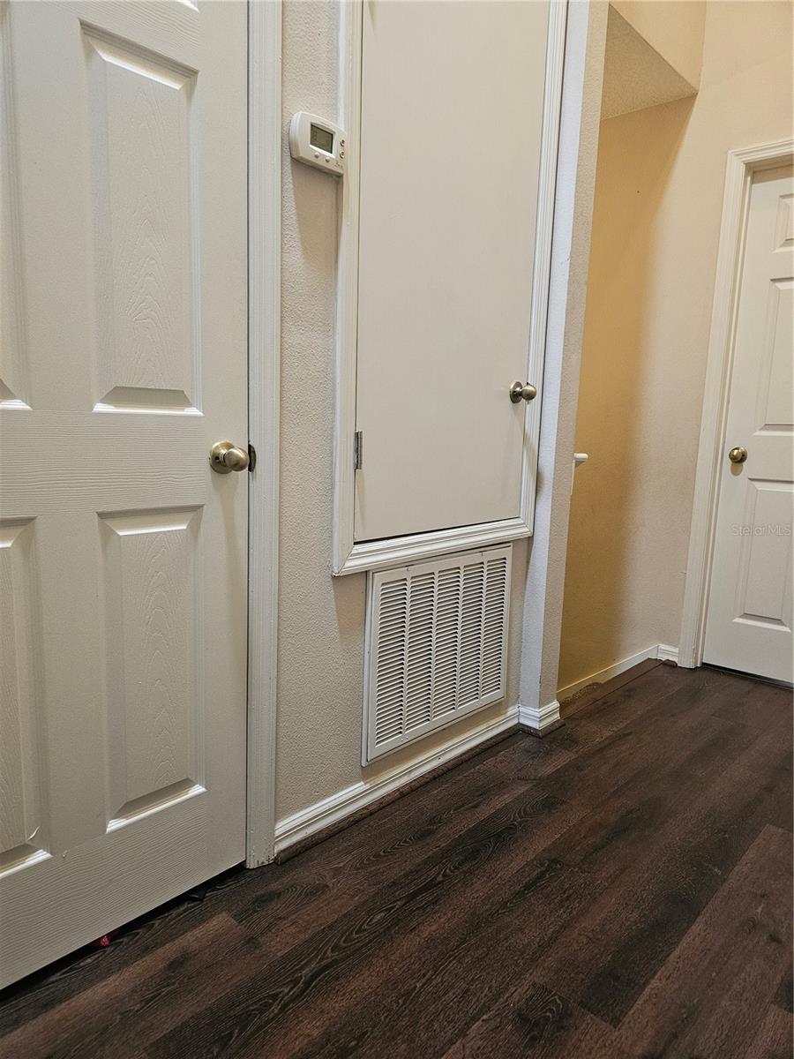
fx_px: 703
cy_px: 530
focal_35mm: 23
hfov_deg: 58.9
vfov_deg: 73.9
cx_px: 397
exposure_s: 1/51
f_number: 1.7
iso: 640
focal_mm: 6.3
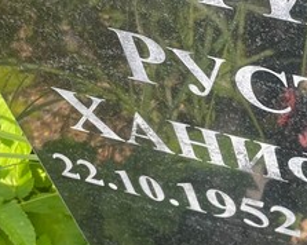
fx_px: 826
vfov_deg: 16.8
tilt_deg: -52.6
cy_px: 169
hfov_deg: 19.4
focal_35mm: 91
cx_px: 405
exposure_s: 1/216
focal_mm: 4.2
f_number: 1.6
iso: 32
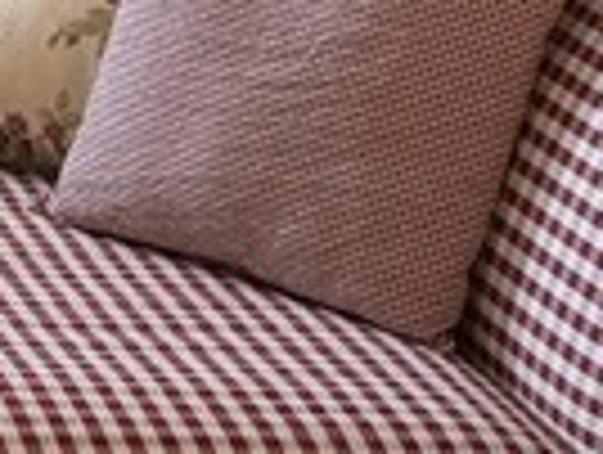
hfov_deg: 9.2
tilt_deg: -13.0
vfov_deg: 8.1
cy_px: -49
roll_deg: +2.0
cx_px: -1022
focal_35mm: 183
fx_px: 3194
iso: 320
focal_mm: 6.76
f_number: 1.78
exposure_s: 1/60
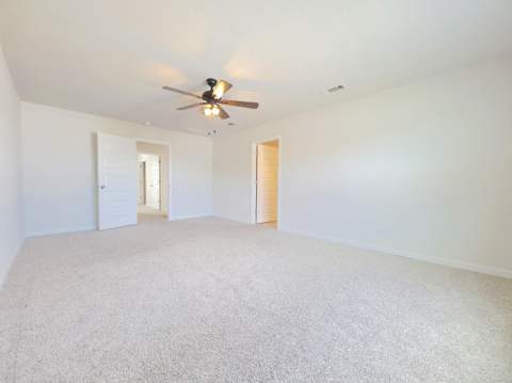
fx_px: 192
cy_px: 192
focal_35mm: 13
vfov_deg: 89.8
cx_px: 256
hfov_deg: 106.2
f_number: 1.9
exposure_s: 1/30
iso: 64
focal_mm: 2.2
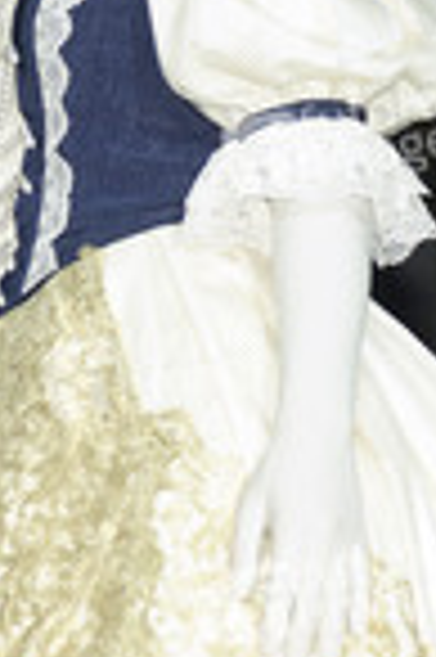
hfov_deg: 2.7
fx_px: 9250
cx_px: -234
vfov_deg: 4.1
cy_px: 32
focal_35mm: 508
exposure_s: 1/100
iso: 800
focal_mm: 110
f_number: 5.6
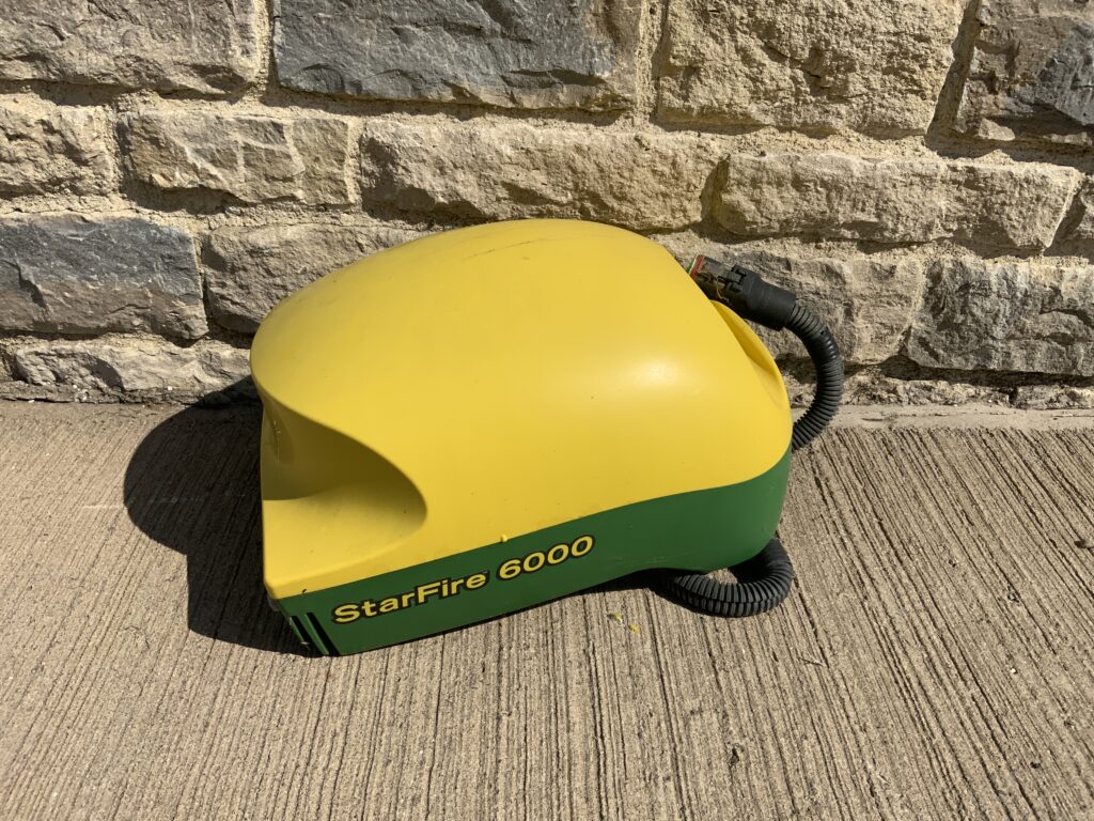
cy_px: 410
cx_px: 547
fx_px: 917
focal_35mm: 29
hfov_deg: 61.7
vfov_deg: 48.2
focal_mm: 3
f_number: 1.8
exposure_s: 1/4065
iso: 20
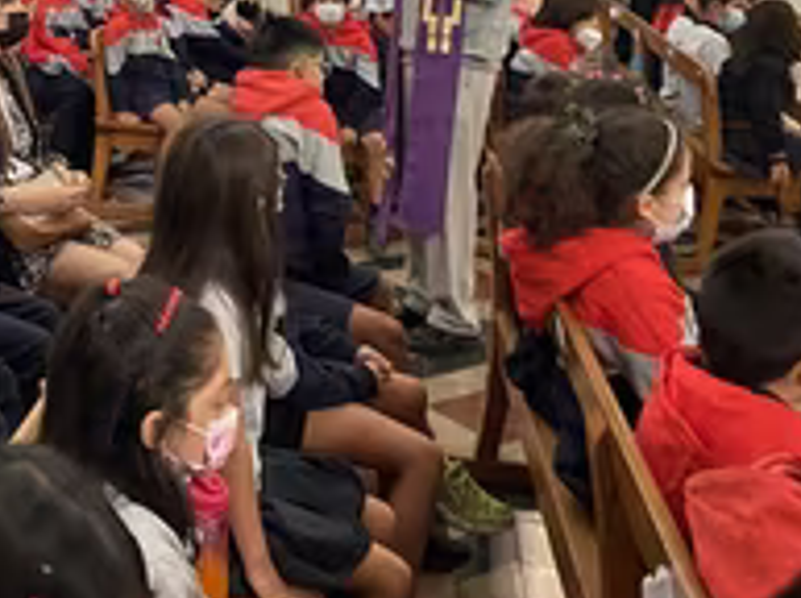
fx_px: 1247
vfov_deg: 25.6
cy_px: 4
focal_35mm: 54
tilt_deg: -5.7
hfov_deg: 34.1
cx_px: 120
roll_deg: -2.2
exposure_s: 1/50
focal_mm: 4.25
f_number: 1.8
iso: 400
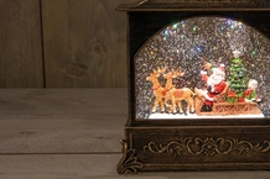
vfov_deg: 13.8
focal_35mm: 99
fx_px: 742
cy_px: 63
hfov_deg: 20.5
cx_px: 197
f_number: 9
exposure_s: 1/30
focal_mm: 48
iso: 1250
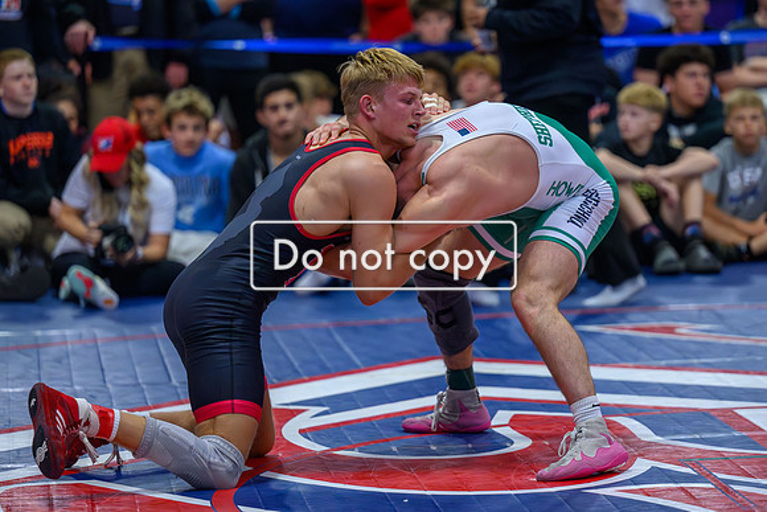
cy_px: 218
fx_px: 3859
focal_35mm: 181
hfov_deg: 11.4
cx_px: 406
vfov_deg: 7.6
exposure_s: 1/800
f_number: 2.8
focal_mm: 150
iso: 10000
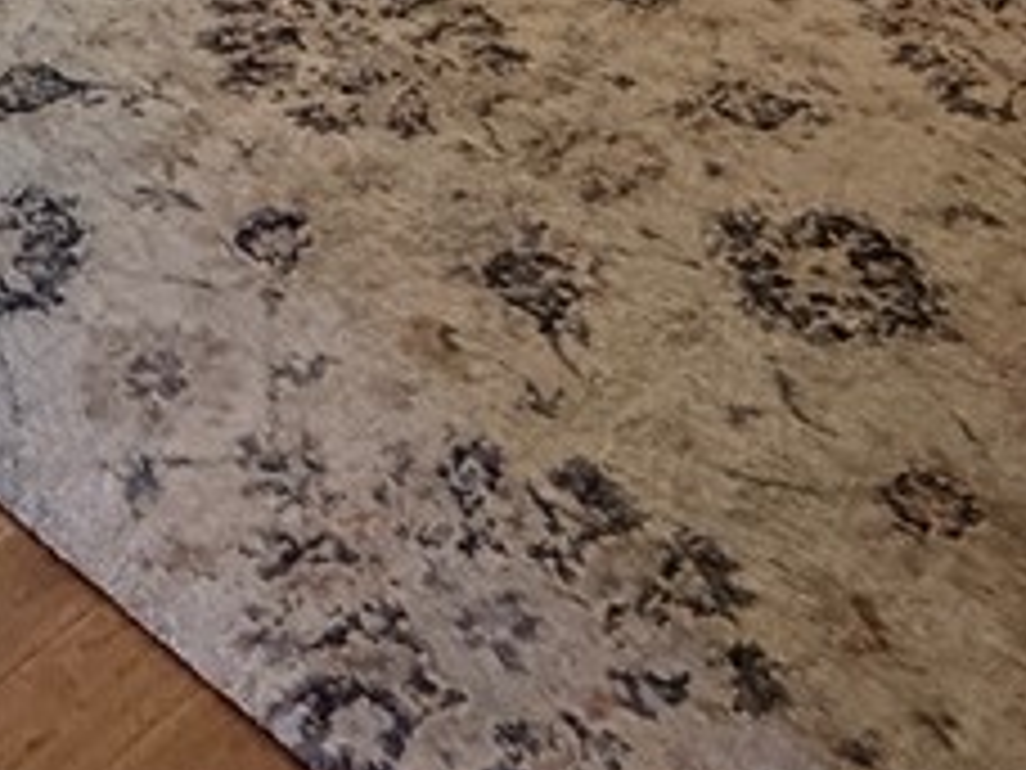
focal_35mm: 63
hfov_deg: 30.4
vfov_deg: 16.1
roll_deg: -1.1
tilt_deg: -2.3
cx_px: 324
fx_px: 1867
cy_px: -892
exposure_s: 1/60
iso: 500
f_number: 2.2
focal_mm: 2.22
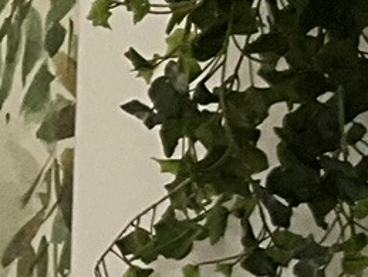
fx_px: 2438
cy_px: 557
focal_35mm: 229
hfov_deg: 7.9
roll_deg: +1.1
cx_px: -570
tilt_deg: -8.6
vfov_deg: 6.3
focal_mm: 3
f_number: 1.8
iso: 50
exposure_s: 1/122
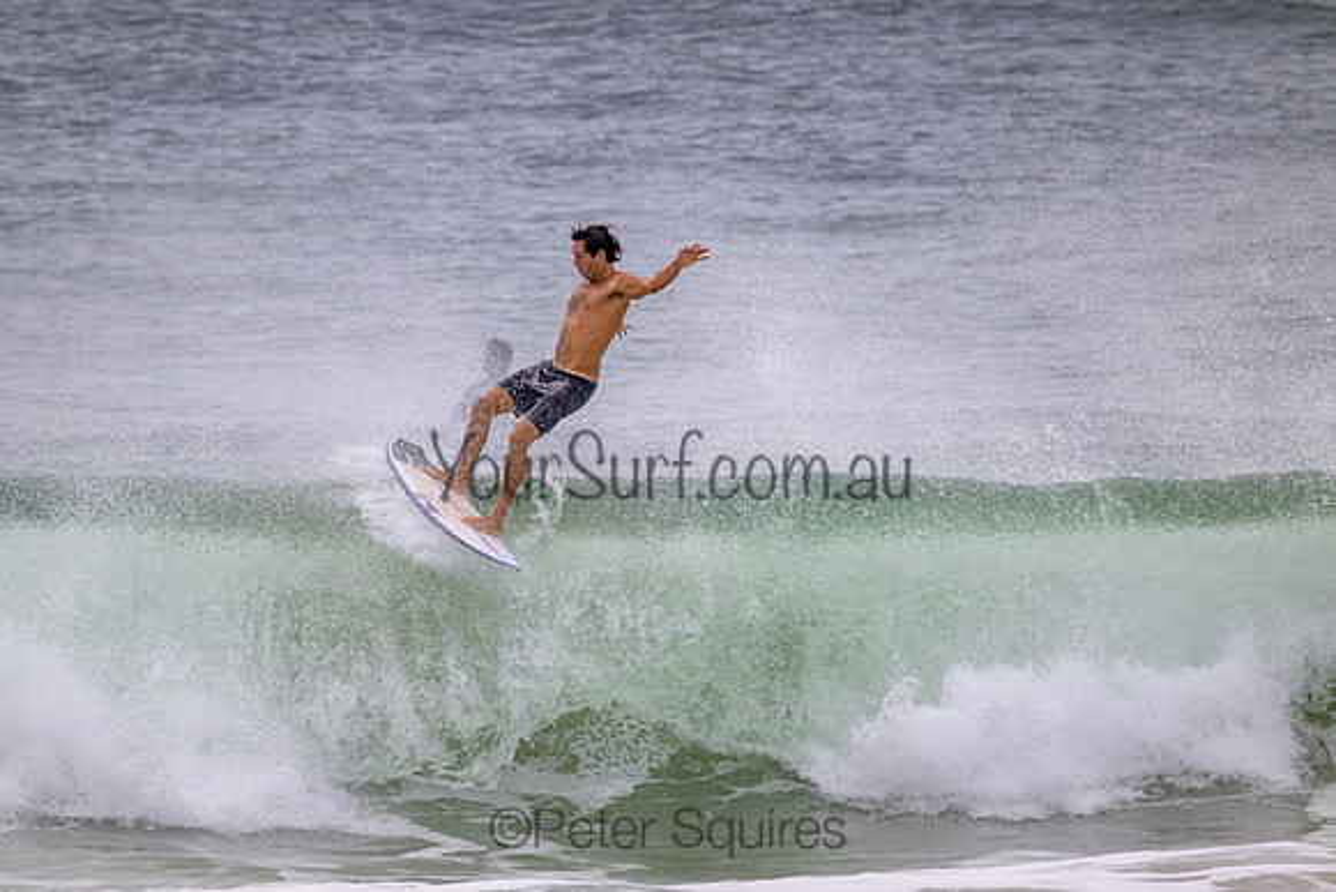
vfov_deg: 1.7
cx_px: 668
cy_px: 446
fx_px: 29694
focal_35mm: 800
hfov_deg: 2.6
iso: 1250
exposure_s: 1/2000
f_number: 11
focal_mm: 800
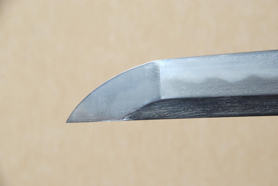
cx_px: 139
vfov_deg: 6.8
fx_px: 1566
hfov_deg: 10.1
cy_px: 93
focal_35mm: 202
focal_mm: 135
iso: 400
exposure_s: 1/2
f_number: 11
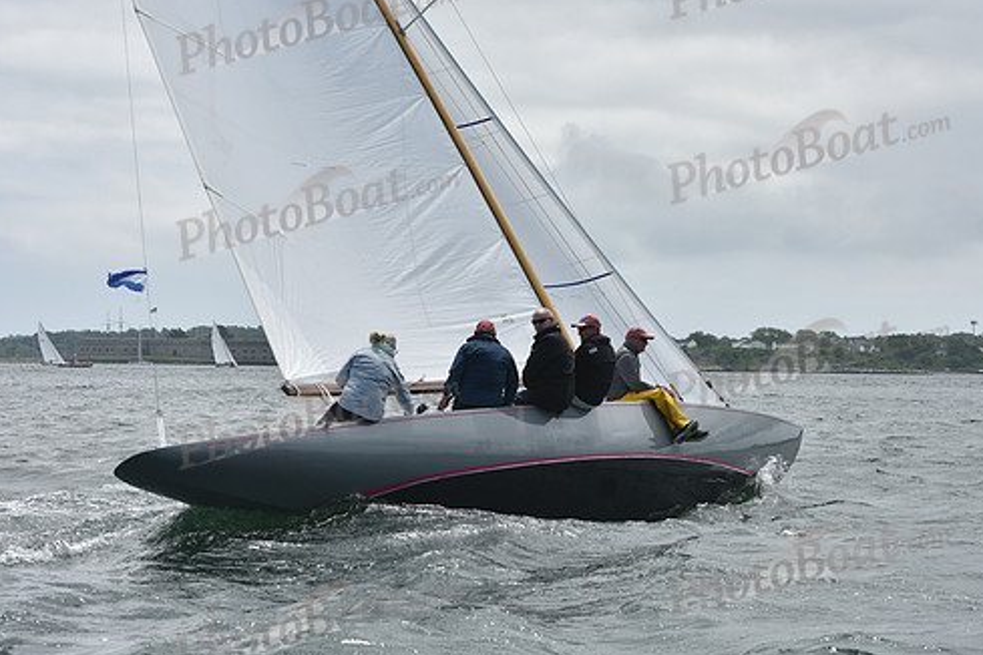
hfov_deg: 24.5
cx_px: 565
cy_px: 284
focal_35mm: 83
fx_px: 2266
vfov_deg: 16.4
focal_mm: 70
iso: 250
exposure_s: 1/1250
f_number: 7.1
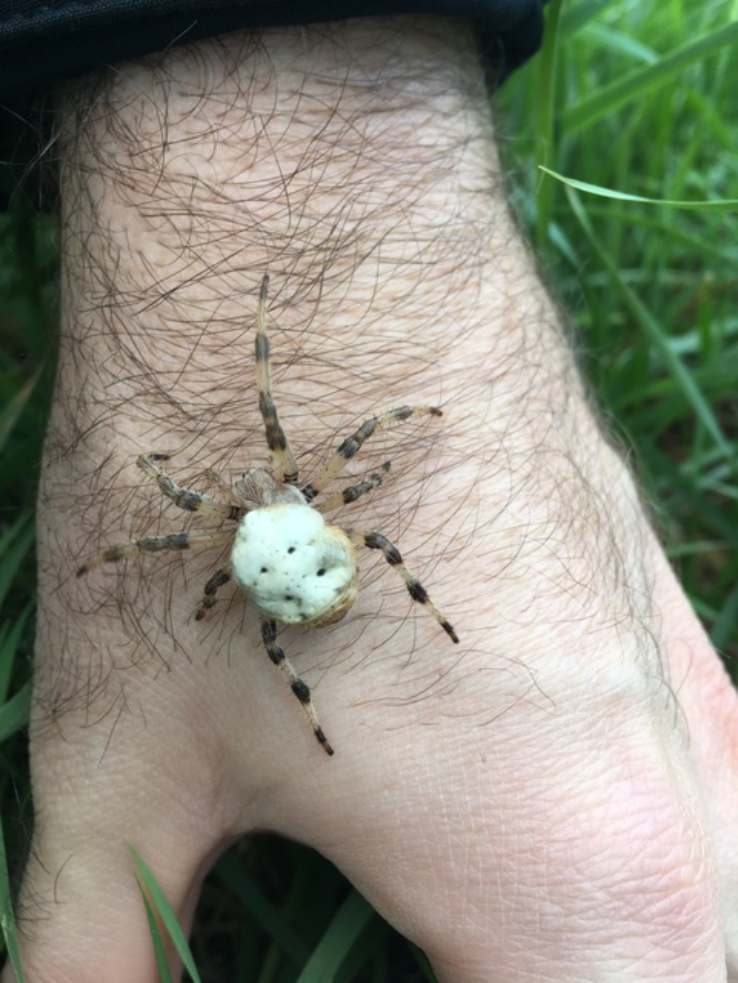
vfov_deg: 61.7
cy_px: 492
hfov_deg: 48.2
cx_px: 369
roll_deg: +12.0
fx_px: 824
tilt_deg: -43.9
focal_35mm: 29
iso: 25
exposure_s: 1/109
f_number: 2.2
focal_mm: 4.15
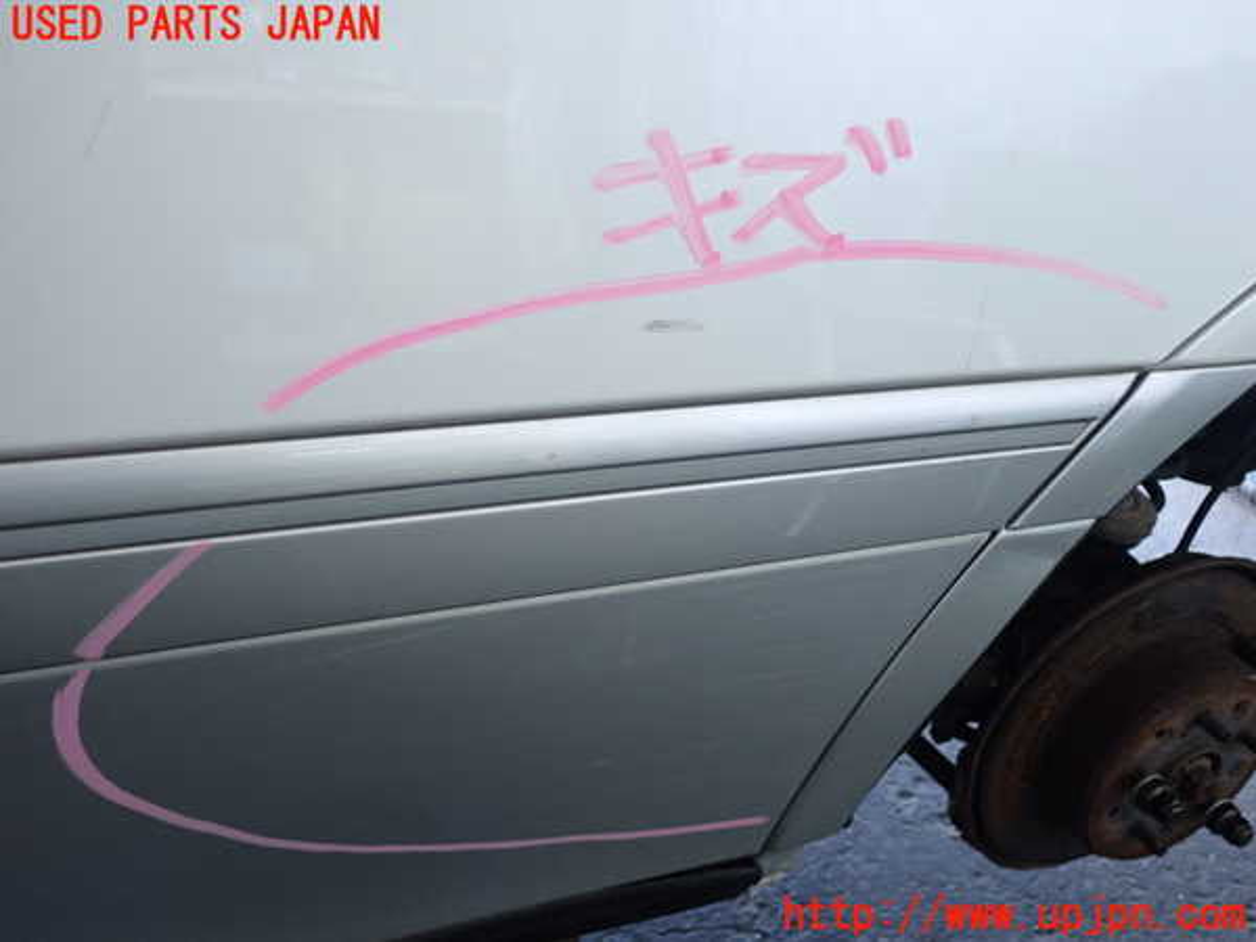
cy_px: 471
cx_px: 628
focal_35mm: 32
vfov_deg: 44.2
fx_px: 1161
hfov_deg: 56.8
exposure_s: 1/125
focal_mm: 5.79
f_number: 2.4
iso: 320
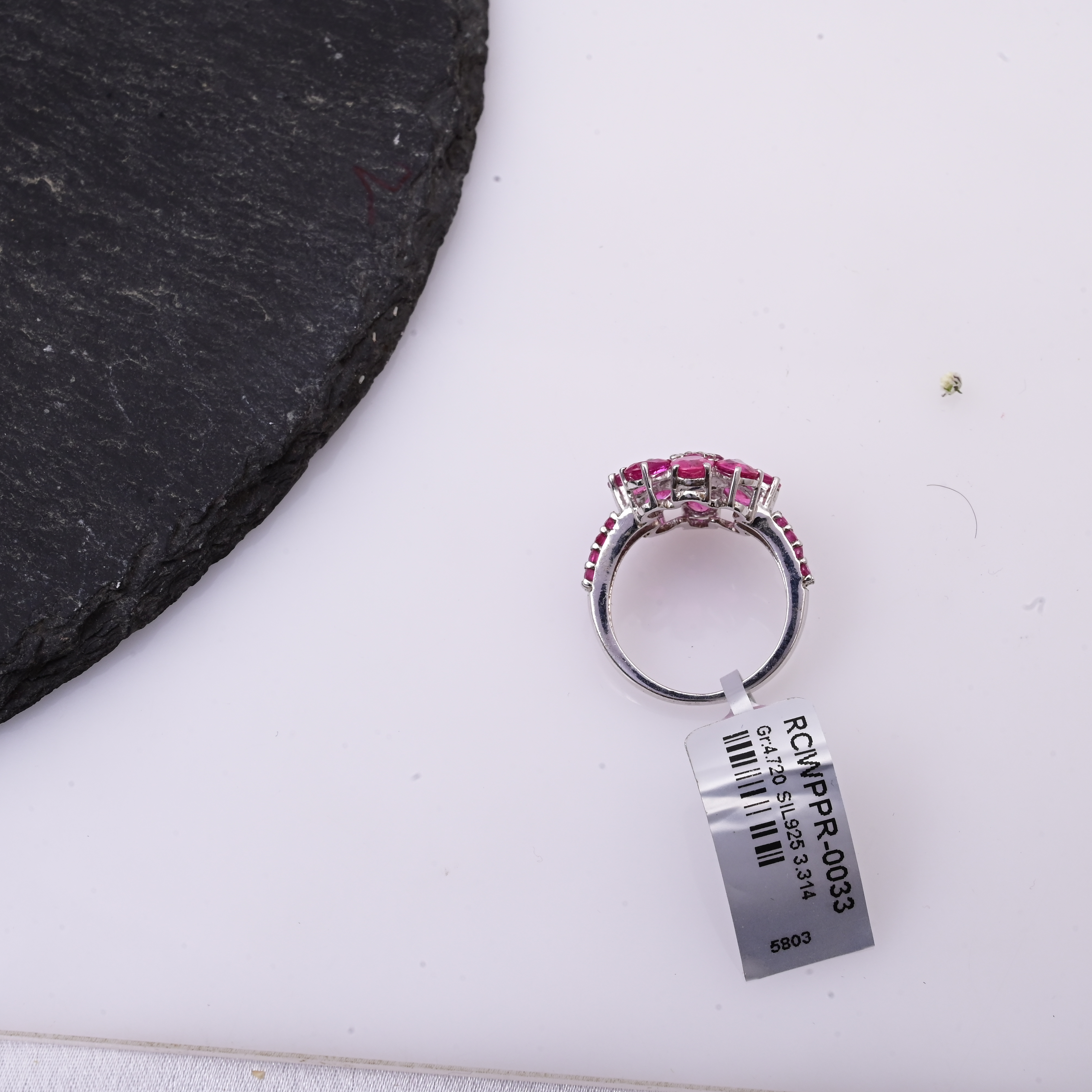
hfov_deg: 19.3
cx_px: 694
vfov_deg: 19.3
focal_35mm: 90
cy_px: 549
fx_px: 3212
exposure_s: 1/80
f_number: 20
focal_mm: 70
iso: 640
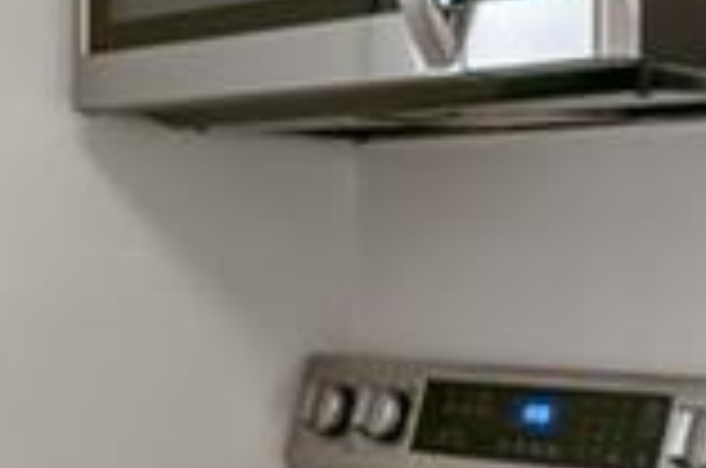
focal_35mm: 98
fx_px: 1918
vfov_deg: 13.9
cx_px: 405
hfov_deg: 20.8
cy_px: 236
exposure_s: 1/2
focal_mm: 10
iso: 200
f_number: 11
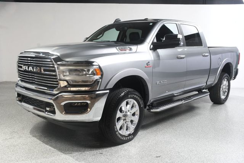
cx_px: 122
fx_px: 244
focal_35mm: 36
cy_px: 82
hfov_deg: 53.2
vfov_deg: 36.8
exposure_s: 1/160
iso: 100
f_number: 8
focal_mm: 24
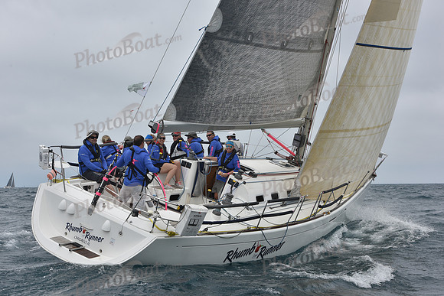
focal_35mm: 70
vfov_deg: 19.5
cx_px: 222
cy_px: 148
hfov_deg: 28.8
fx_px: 863
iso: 250
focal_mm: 70
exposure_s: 1/800
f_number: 10
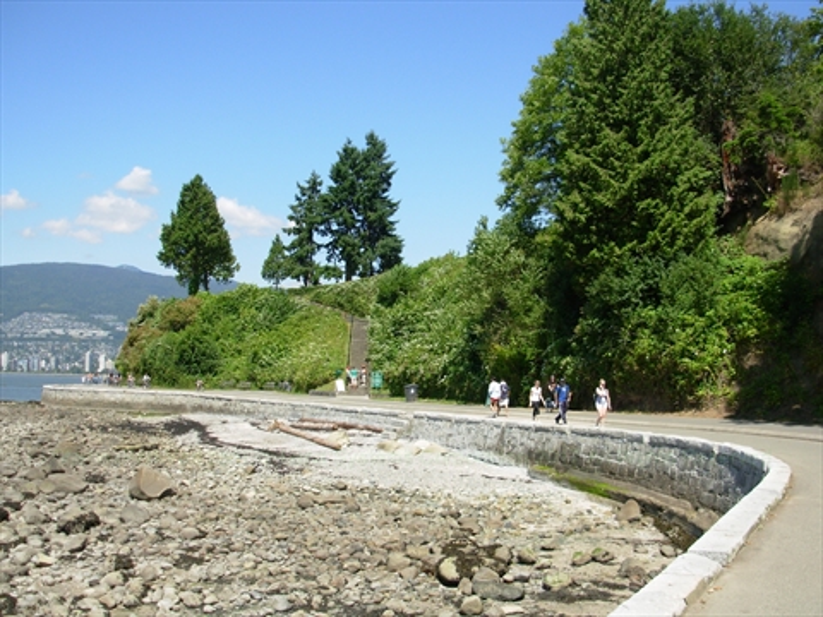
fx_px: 903
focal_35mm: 38
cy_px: 308
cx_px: 412
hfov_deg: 49.0
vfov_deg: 37.7
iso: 50
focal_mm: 6.3
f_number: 2.9
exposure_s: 1/861
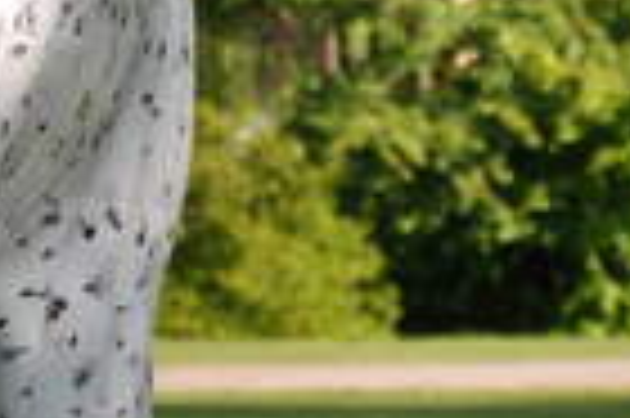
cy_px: 2
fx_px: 10785
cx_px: 45
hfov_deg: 3.3
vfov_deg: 2.2
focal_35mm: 617
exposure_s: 1/200
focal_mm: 90
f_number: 5.6
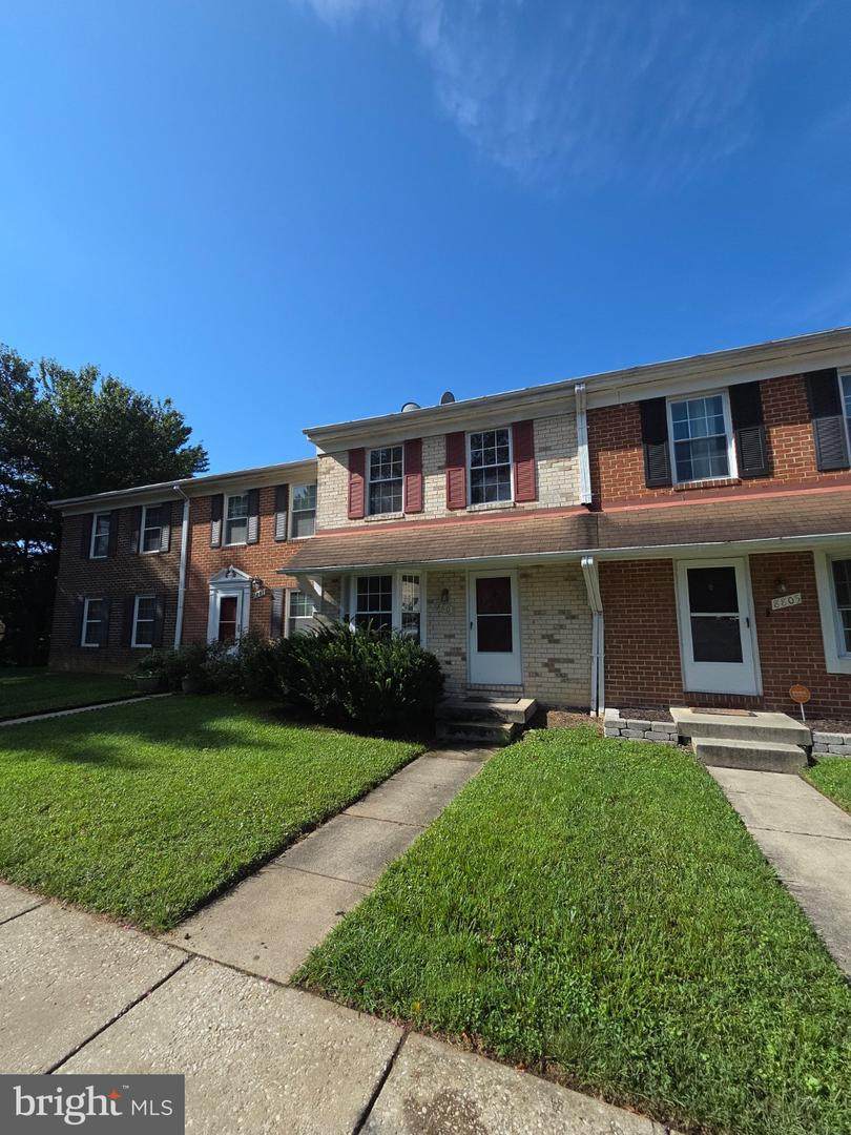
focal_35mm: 13
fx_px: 426
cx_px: 426
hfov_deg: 89.9
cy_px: 568
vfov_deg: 106.2
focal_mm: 2.2
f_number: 2.2
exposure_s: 1/1814
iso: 50
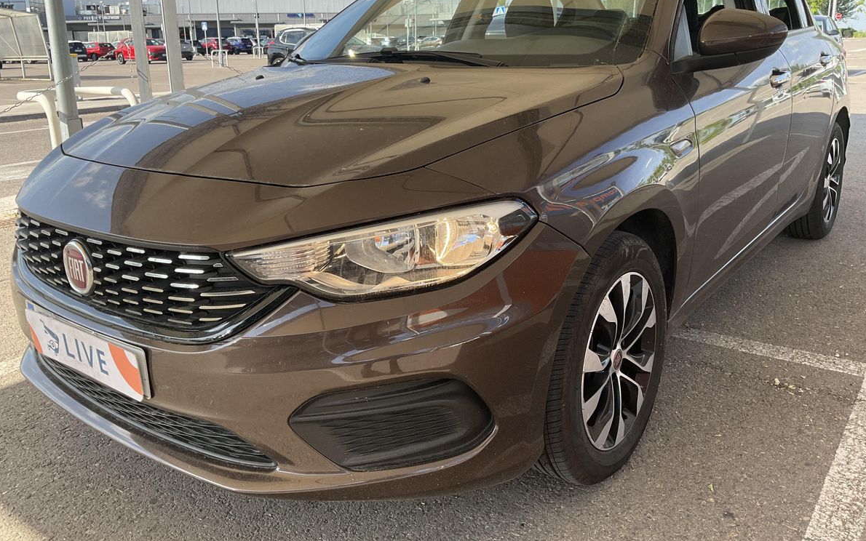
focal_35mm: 31
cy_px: 224
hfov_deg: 61.2
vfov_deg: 40.5
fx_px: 732
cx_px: 432
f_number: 1.8
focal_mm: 3
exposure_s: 1/486
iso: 25
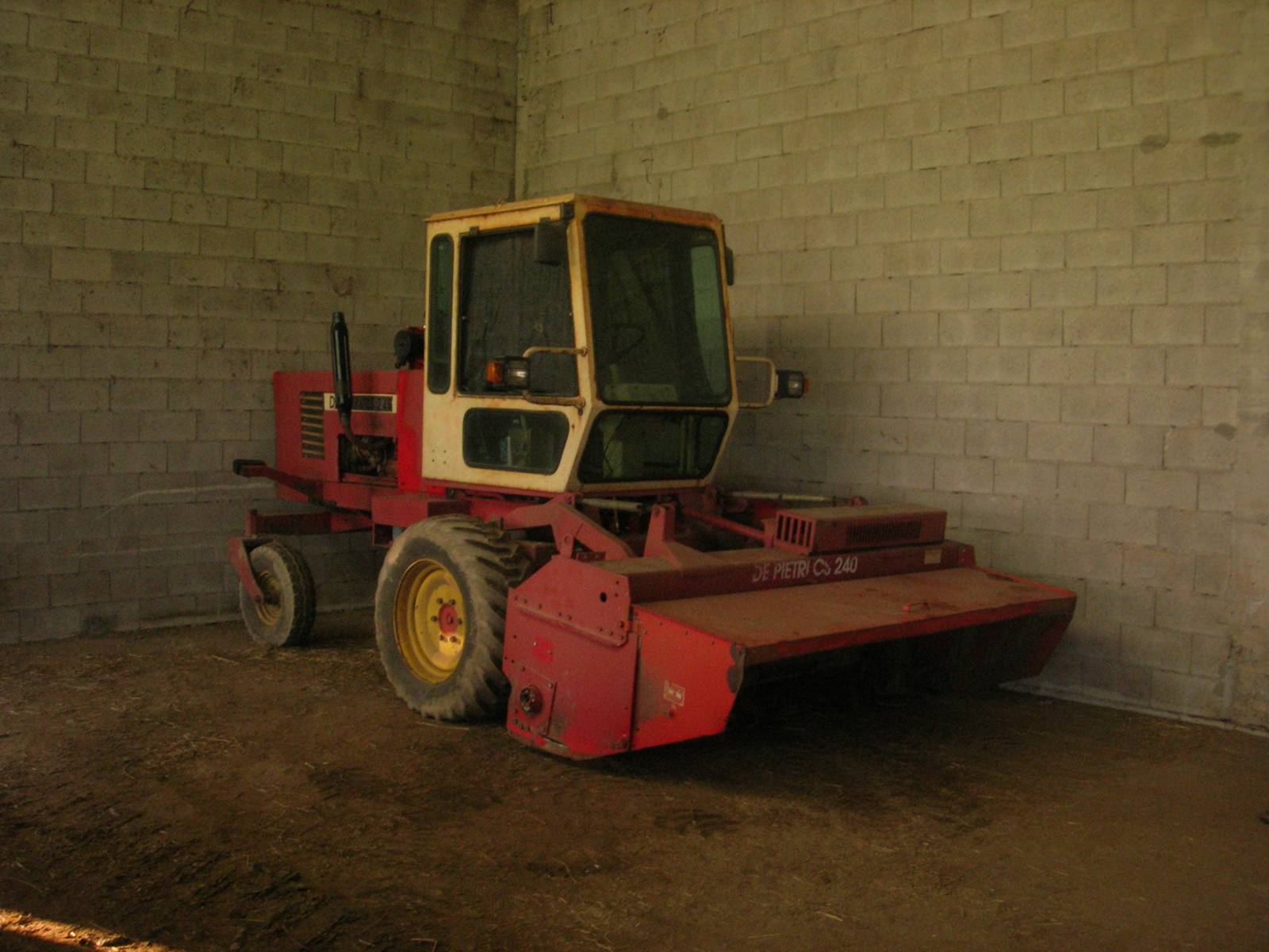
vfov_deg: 37.7
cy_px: 476
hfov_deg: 49.0
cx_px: 634
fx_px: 1393
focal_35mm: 38
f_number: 2.8
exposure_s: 1/60
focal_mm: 7.8
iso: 200
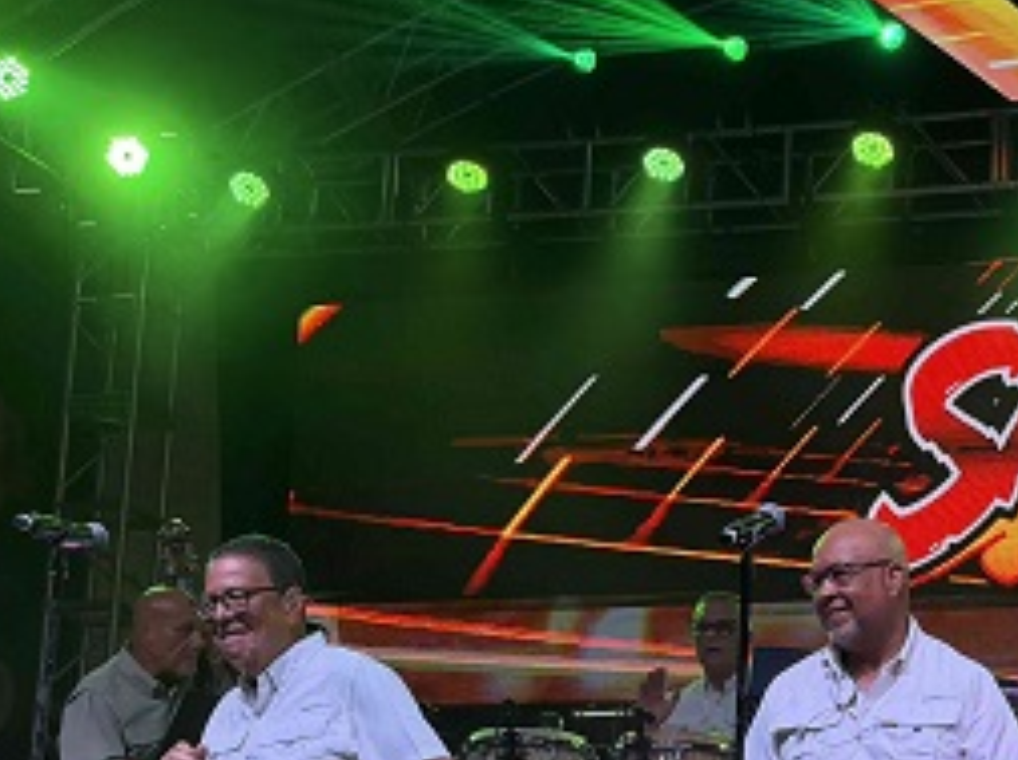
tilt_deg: +11.6
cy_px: 653
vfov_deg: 15.4
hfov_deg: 20.3
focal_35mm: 95
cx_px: 881
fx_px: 2790
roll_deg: -1.7
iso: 160
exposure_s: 1/223
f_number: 1.78
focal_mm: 6.76
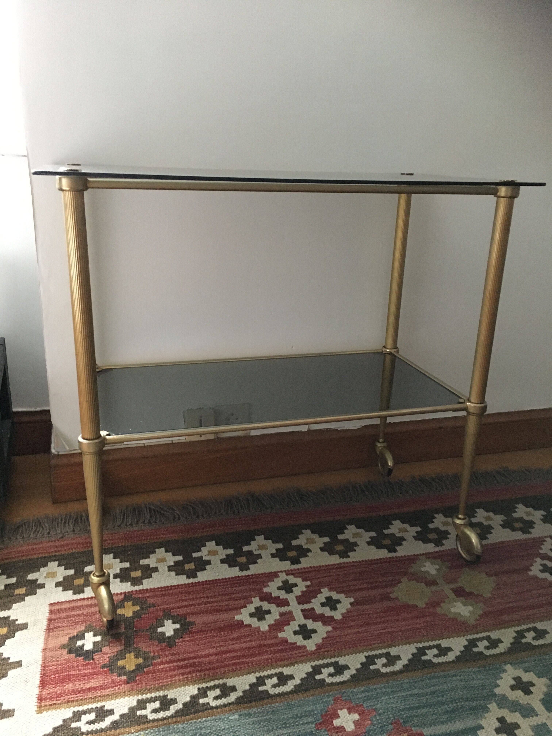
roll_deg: -0.6
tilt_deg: -17.8
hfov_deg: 48.2
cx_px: 276
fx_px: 617
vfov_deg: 61.7
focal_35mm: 29
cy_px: 368
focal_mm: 4.15
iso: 500
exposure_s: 1/17
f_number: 2.2
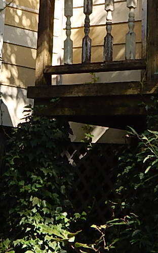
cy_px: -45
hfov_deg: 10.8
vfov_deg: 16.8
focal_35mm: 119
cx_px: -24
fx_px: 820
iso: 125
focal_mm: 6.1
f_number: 3.3
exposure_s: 1/320
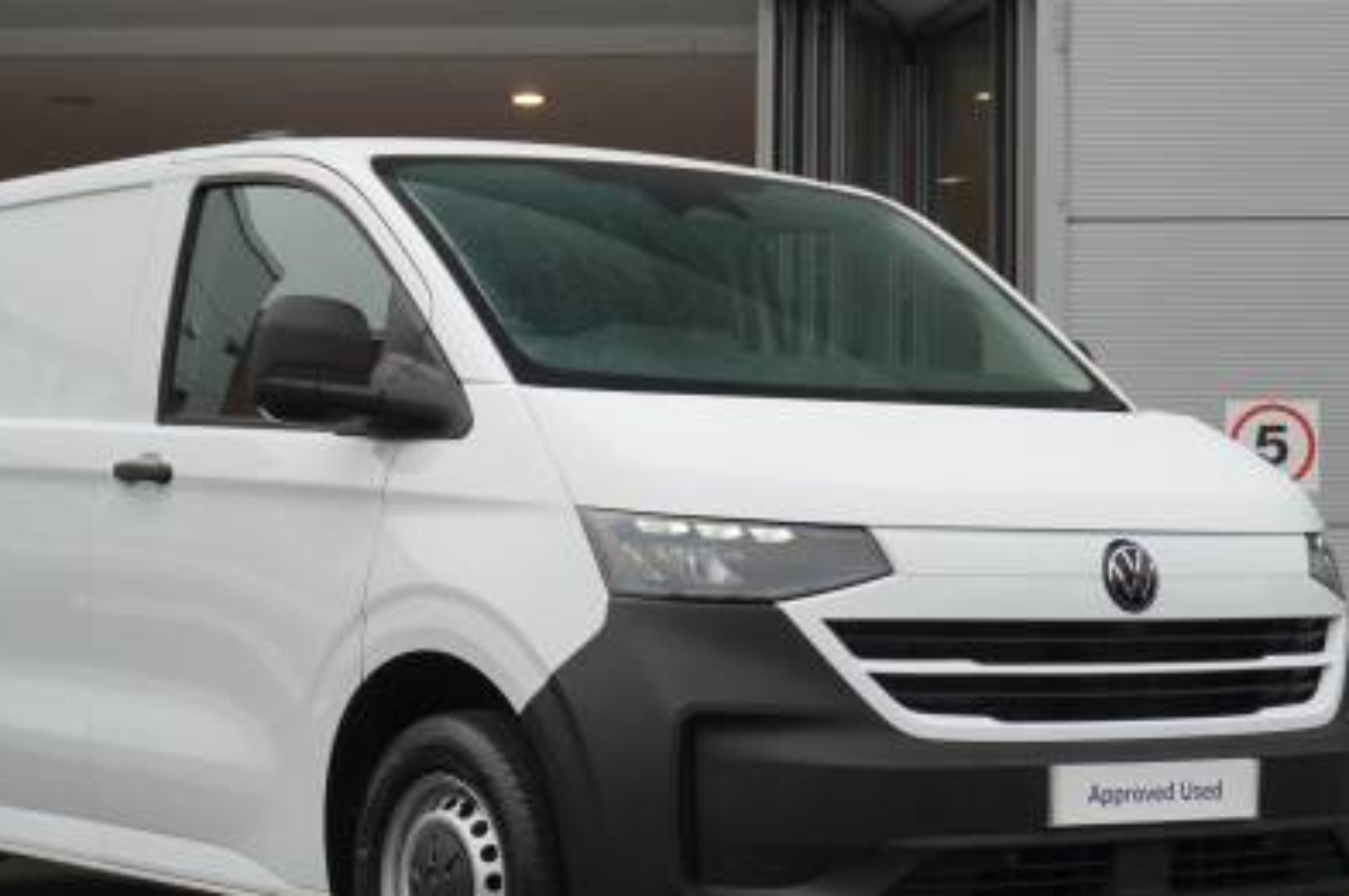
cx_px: 560
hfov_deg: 23.1
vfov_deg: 15.5
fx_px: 3293
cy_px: 549
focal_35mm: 88
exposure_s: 1/160
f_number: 5.6
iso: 200
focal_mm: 36
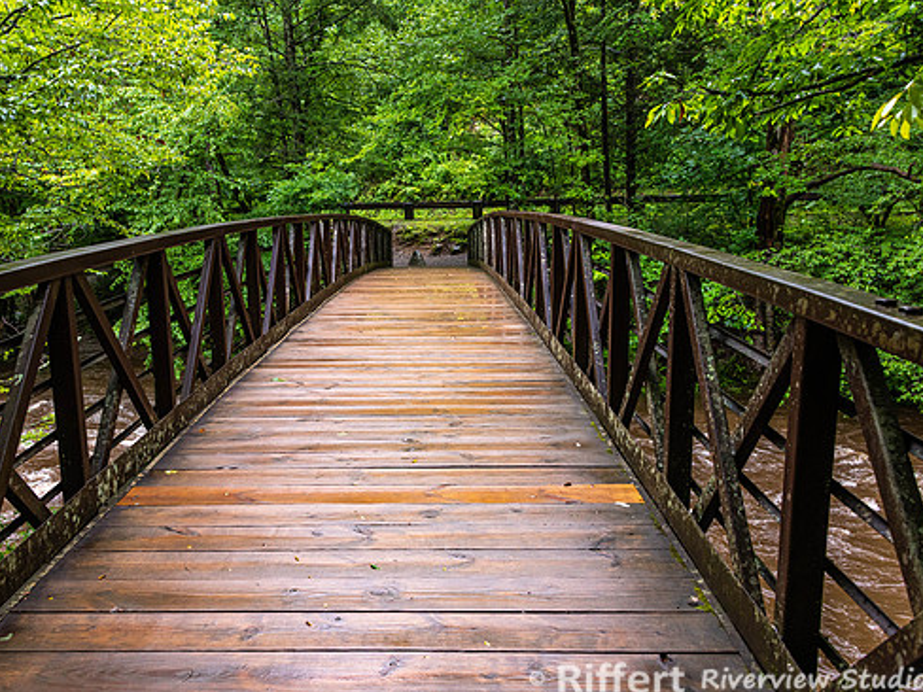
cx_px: 403
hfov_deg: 56.6
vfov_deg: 44.2
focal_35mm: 32
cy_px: 347
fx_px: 853
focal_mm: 28
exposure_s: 1/160
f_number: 8
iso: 1000
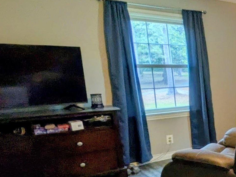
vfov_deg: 32.0
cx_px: 370
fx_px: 307
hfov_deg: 26.7
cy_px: 113
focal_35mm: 45
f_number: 2.2
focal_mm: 1.85
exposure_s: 1/60
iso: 154
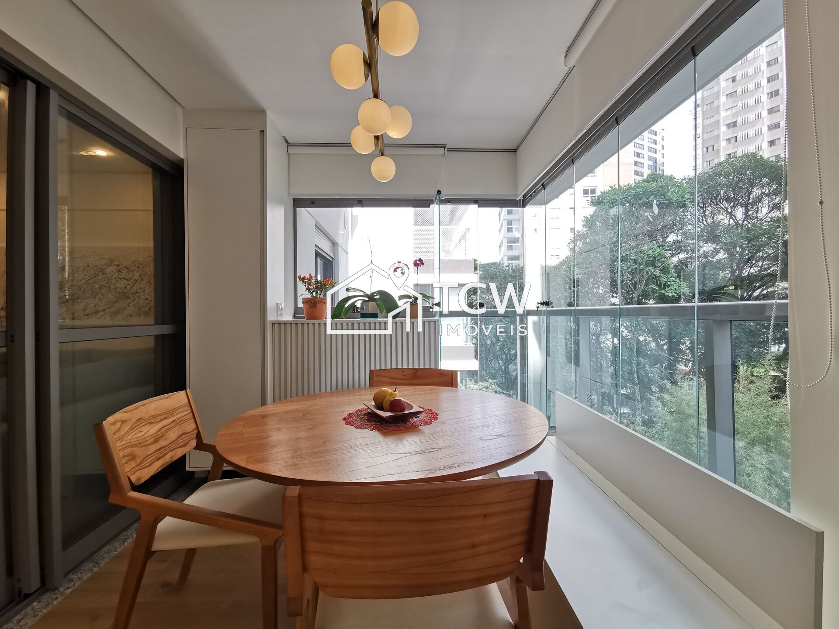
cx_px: 420
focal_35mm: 16
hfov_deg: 94.5
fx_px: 388
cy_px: 314
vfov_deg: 78.1
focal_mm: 2.35
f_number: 2.2
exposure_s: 1/120
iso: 80
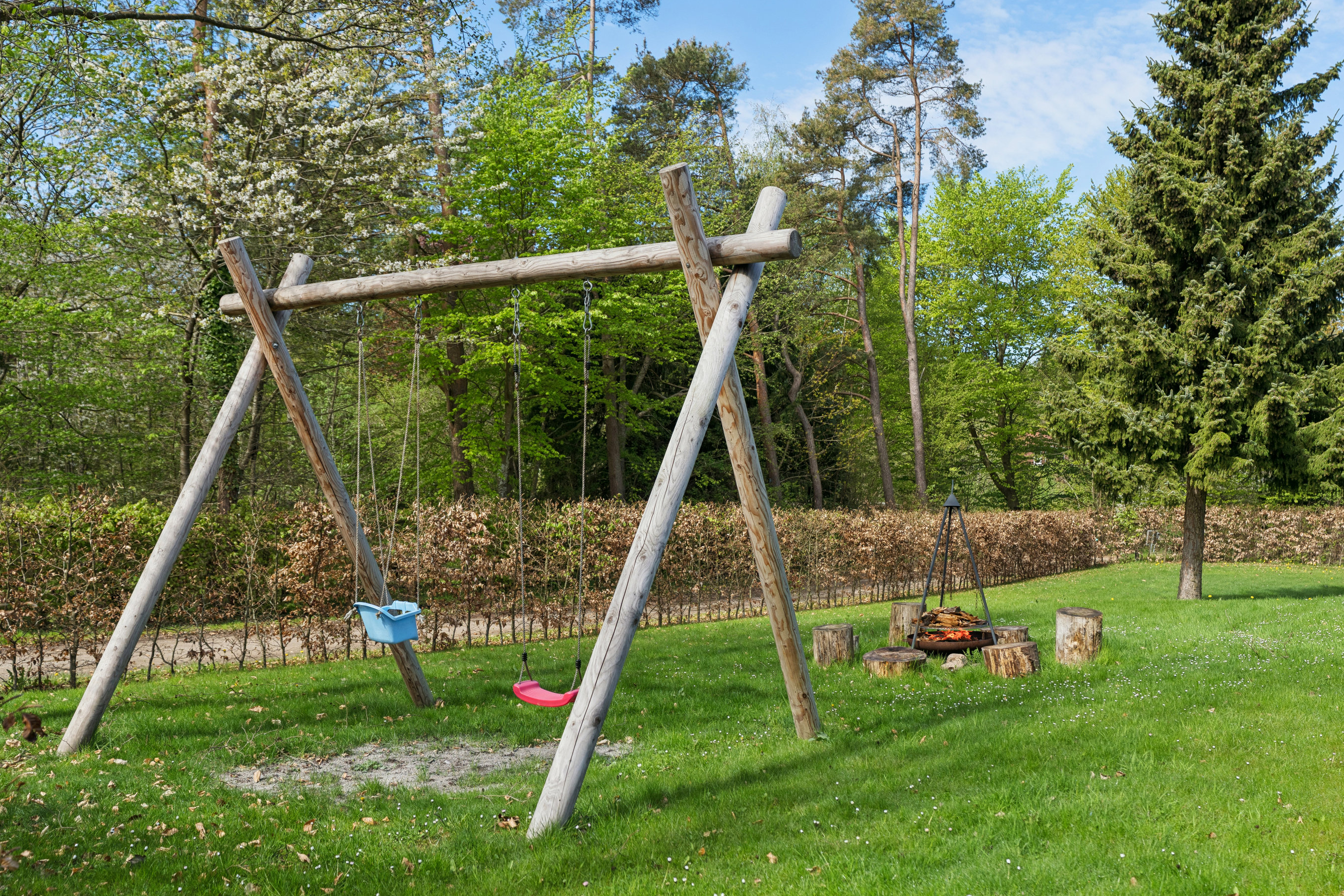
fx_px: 1157
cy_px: 401
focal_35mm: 31
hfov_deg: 60.2
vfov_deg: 42.3
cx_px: 718
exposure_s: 1/1000
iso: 125
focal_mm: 28
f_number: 4
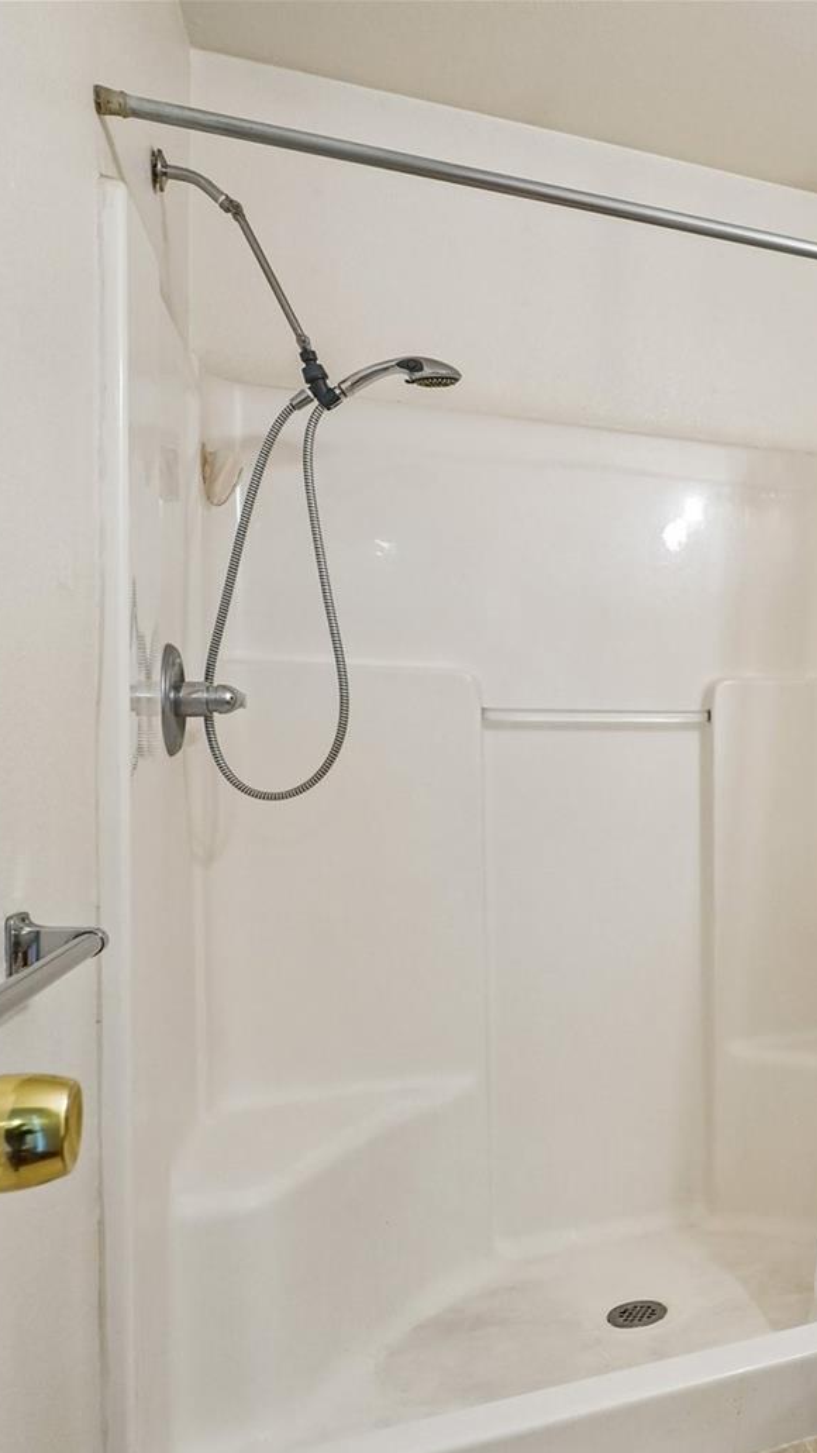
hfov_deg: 34.2
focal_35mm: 27
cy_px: 750
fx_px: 1033
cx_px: 994
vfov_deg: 70.2
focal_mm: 11
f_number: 8
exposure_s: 1/30
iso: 500
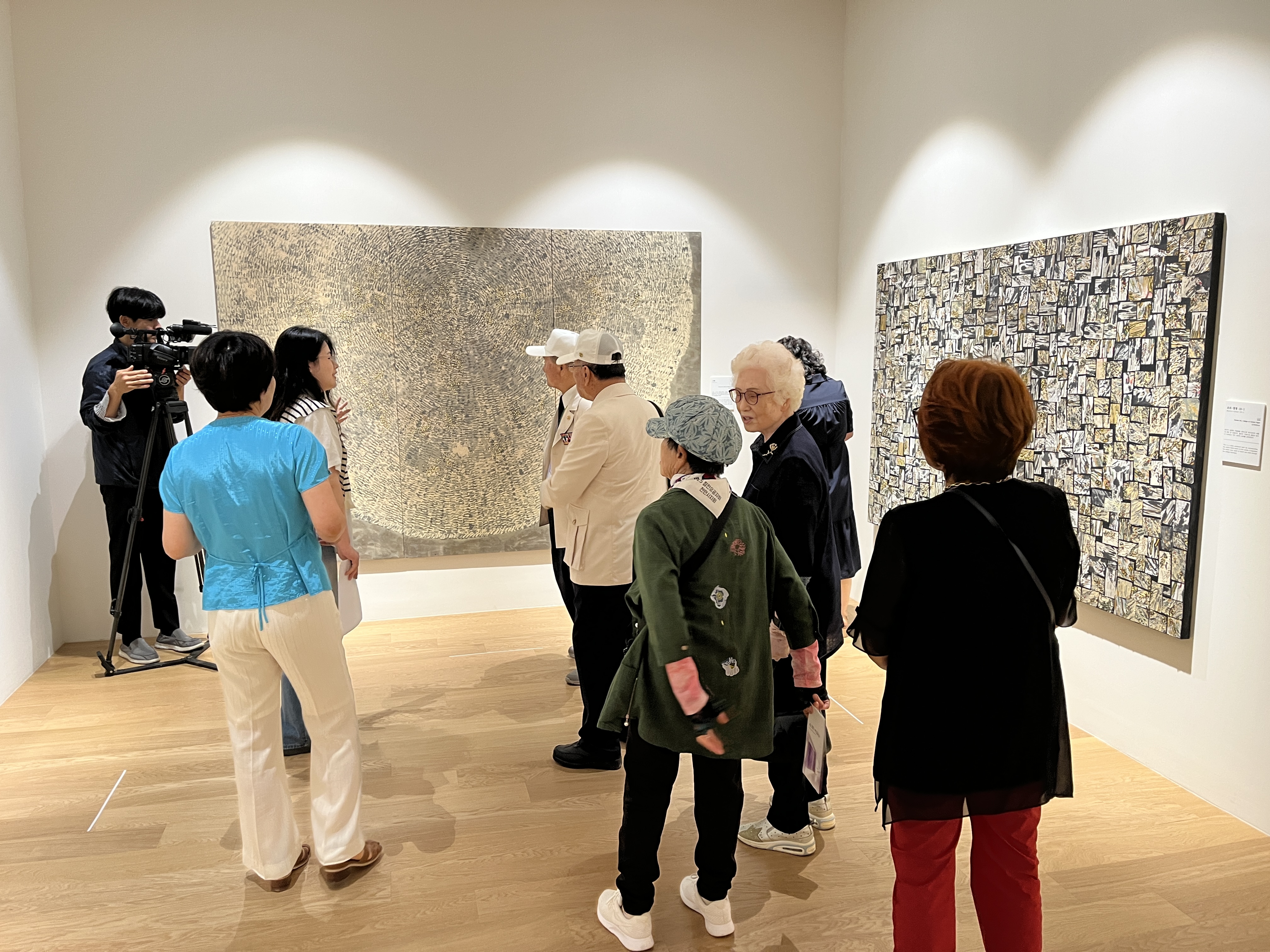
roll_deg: +0.1
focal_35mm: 26
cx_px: 635
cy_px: 476
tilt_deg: -8.1
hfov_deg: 67.3
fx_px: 954
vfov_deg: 53.1
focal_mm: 5.1
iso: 100
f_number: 1.6
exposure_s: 1/60
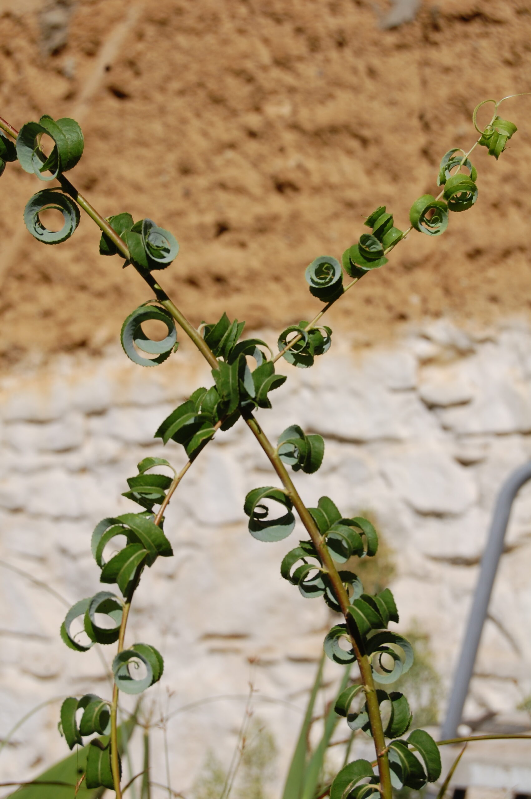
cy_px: 400
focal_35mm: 82
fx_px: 1829
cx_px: 266
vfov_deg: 24.6
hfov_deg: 16.5
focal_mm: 55
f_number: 11
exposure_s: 1/500
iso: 200
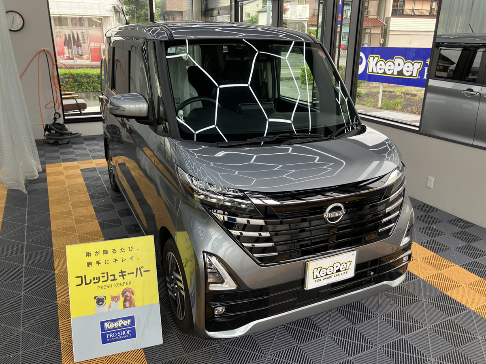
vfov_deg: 49.7
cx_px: 243
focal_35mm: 28
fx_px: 393
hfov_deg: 63.4
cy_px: 182
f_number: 1.8
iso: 32
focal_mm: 3.99
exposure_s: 1/120
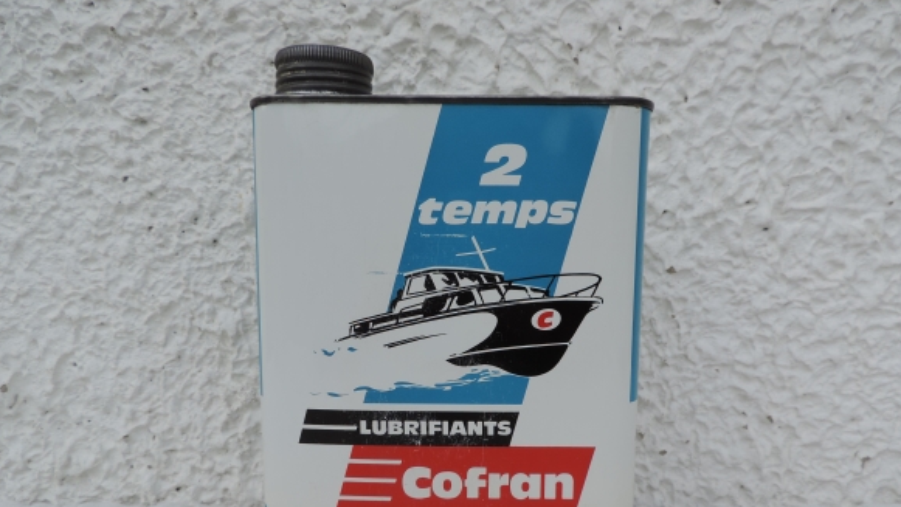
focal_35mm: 27
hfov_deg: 69.9
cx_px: 454
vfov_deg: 42.4
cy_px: 332
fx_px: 645
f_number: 3
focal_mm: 4.3
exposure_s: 1/640
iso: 80
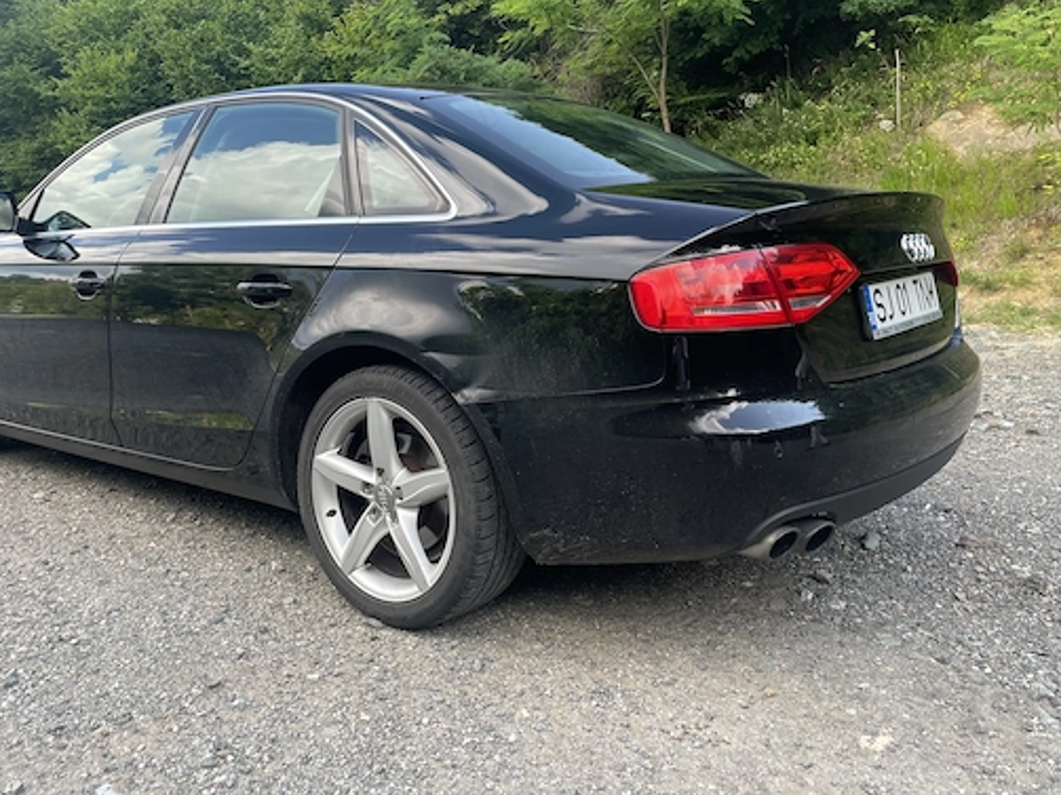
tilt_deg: -5.8
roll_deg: +0.2
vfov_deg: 45.4
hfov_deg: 58.1
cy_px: 354
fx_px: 950
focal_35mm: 31
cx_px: 454
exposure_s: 1/310
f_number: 1.6
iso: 32
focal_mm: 4.2
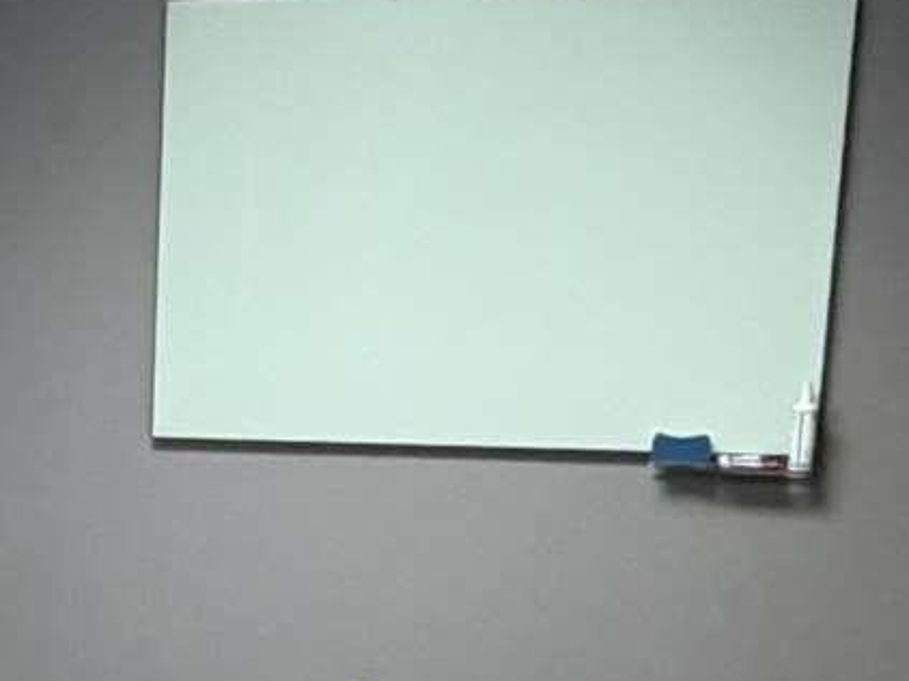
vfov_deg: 13.9
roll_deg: +0.2
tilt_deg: -14.7
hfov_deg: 18.1
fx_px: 2677
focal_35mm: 102
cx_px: -241
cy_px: 881
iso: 200
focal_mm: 2.22
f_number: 2.2
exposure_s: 1/60
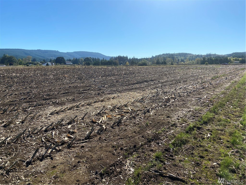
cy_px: 92
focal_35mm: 26
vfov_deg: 53.1
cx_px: 123
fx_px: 185
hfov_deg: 67.3
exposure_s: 1/3610
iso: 32
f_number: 1.8
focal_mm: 4.25
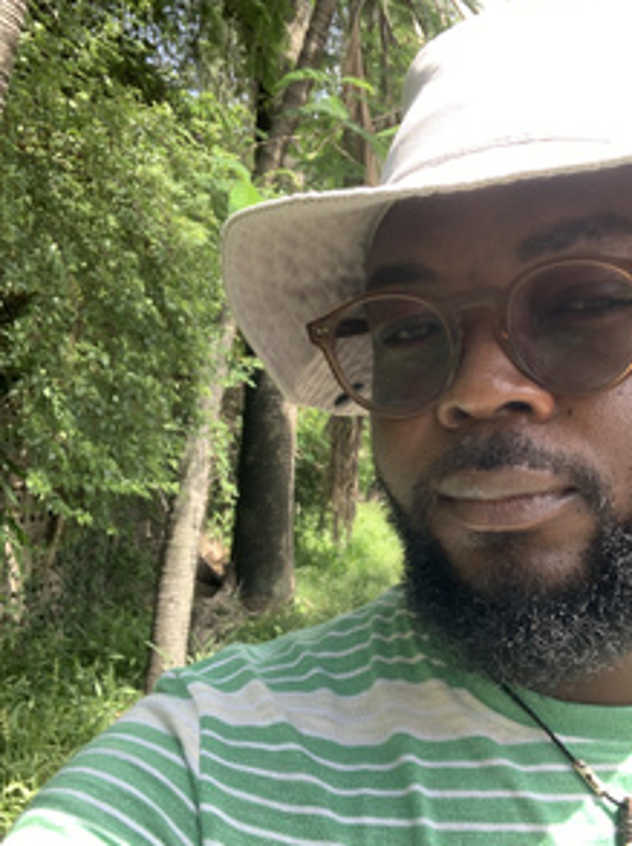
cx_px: 392
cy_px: 471
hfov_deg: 34.1
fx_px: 1025
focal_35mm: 42
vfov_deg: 44.8
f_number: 2.2
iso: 32
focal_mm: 2.87
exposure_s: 1/121
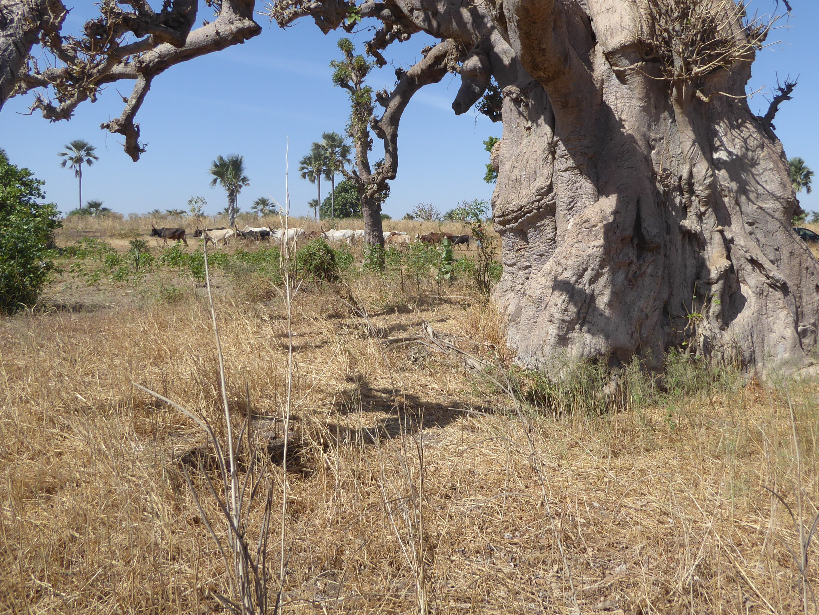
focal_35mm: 32
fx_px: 757
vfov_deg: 44.0
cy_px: 251
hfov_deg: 56.7
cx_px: 453
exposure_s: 1/1000
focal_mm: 4.3
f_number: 3.3
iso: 80
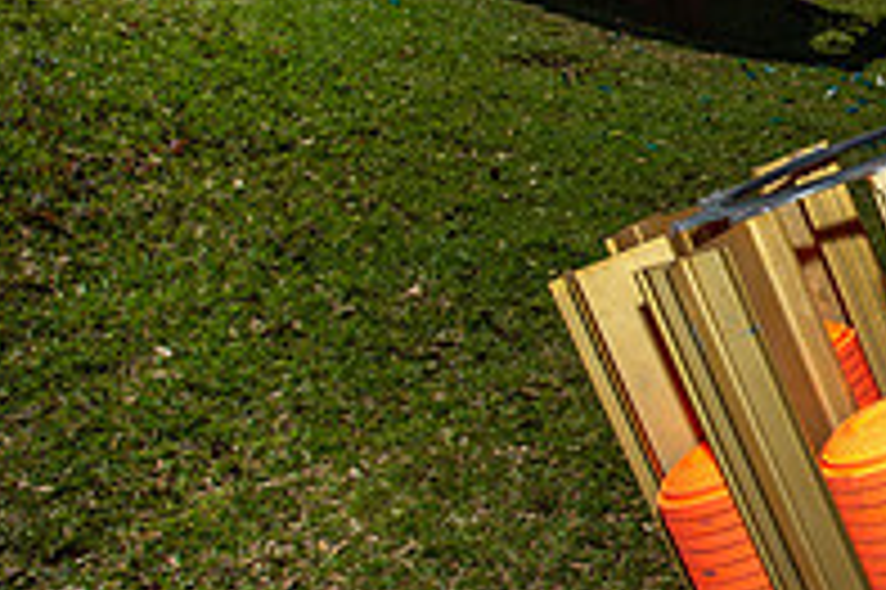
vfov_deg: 24.1
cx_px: 1133
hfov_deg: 29.3
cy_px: 243
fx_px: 1377
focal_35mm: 56
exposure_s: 1/250
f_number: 11
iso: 80
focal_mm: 19
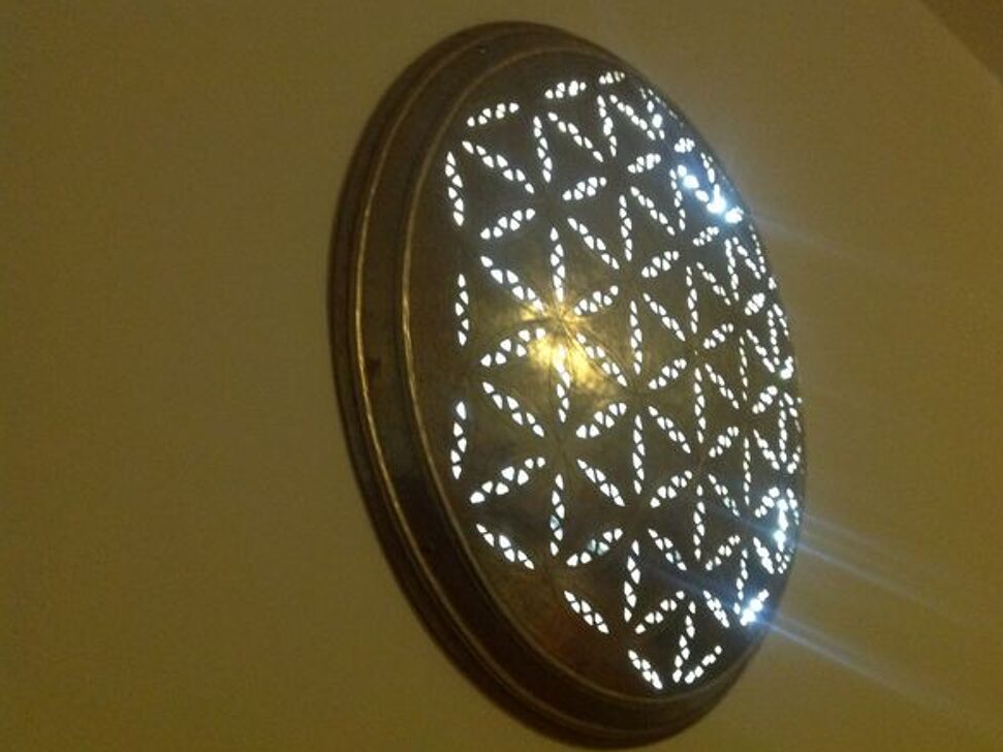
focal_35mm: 36
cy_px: 370
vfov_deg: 39.6
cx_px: 514
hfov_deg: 51.4
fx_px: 1043
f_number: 2.4
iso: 400
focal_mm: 4.28
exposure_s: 1/17
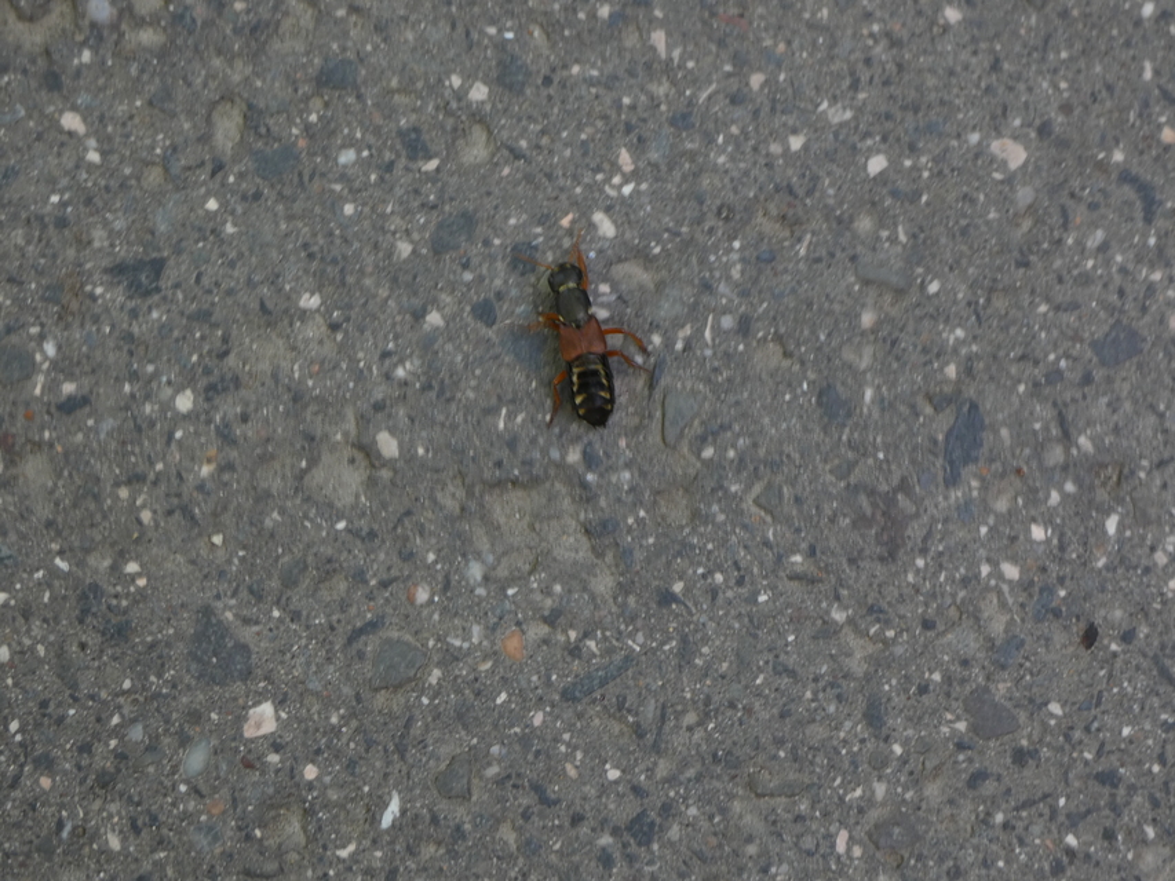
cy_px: 440
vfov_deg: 9.3
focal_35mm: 160
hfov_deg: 12.3
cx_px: 588
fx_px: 5432
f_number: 5.4
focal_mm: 28.8
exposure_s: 1/80
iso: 125
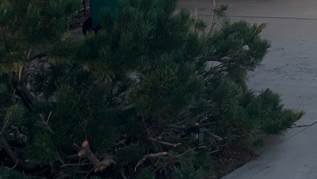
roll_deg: +0.4
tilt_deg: -6.9
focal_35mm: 113
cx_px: 386
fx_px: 950
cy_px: -28
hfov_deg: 18.0
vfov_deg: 10.6
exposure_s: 1/1183
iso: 50
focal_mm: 5.7
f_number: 1.5
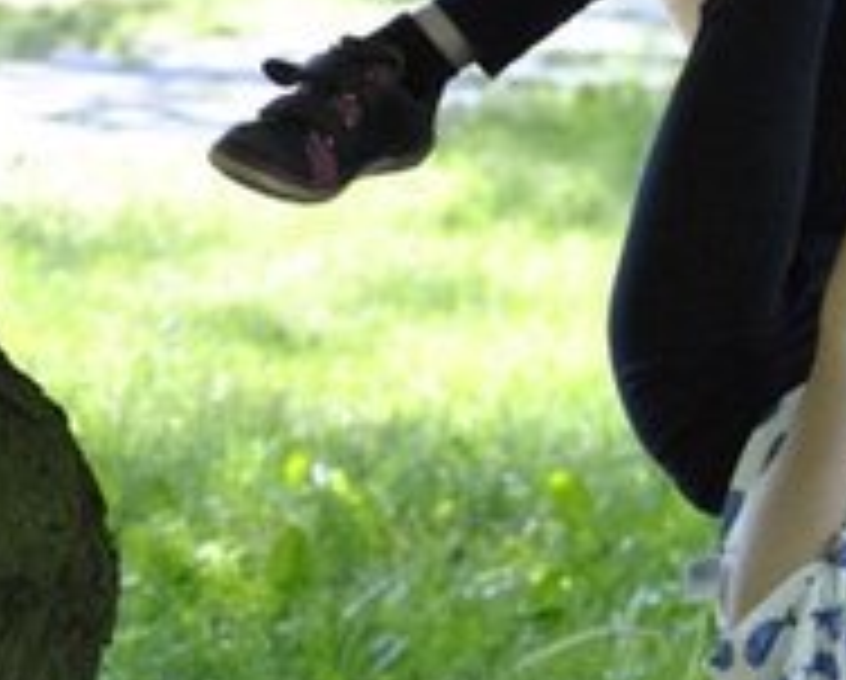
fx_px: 12830
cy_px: 428
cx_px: 864
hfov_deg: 3.8
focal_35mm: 512
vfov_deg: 3.0
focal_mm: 105
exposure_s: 1/400
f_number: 4.5
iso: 800
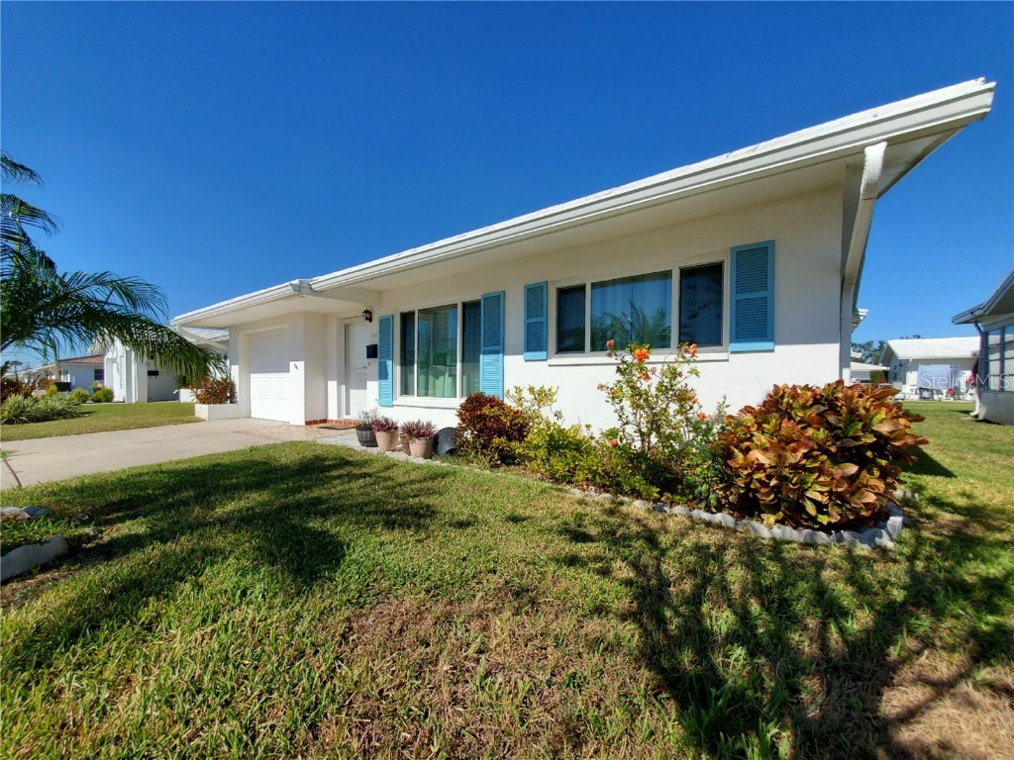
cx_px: 507
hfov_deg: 106.2
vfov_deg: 89.9
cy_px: 380
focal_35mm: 13
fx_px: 381
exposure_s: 1/2000
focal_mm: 1.8
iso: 50
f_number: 2.2
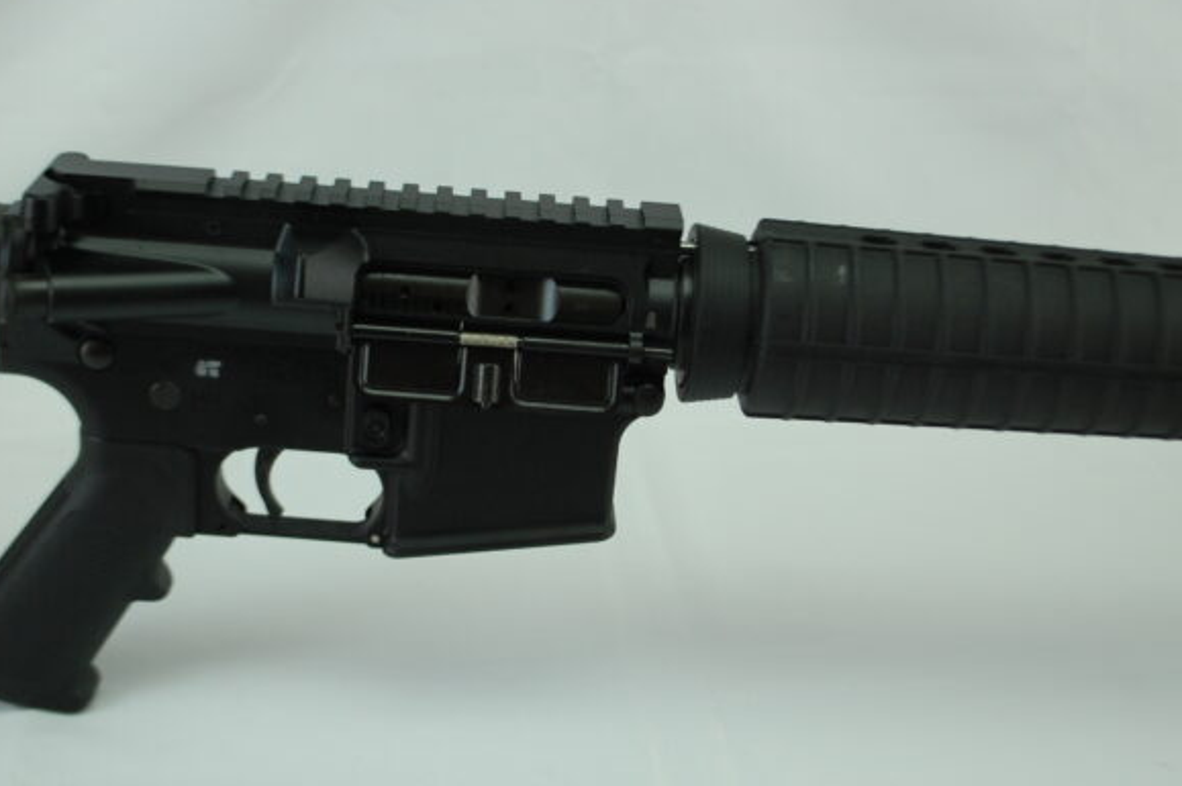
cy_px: 335
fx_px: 1903
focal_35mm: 58
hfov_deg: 34.4
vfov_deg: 23.3
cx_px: 465
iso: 400
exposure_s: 1/50
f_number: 4.5
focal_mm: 28
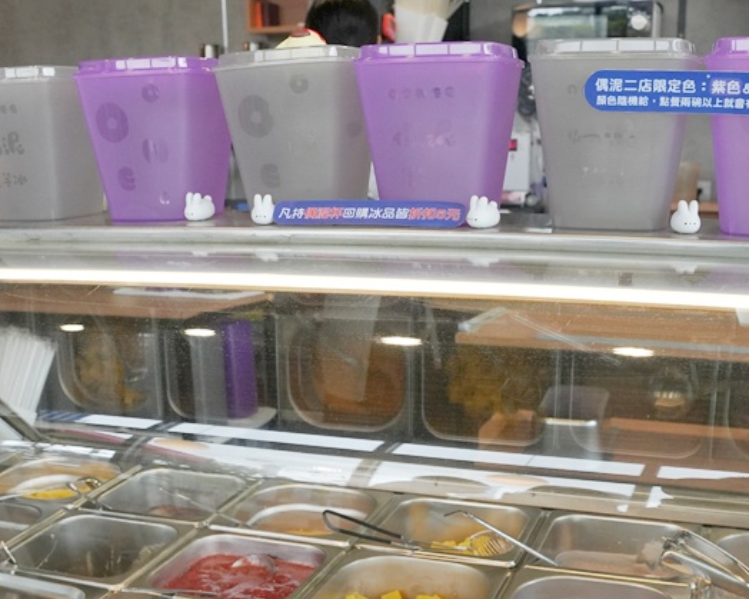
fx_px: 975
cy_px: 465
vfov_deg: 33.3
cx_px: 423
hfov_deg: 41.9
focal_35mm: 44
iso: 2500
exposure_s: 1/500
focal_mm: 24
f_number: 8
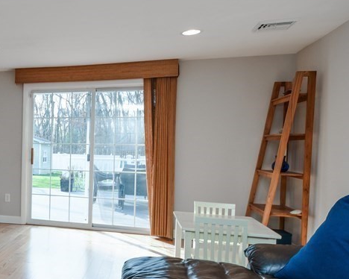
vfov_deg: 40.1
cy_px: 124
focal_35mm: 37
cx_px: -15
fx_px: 382
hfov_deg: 41.4
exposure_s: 1/40
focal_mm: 12
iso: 200
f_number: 6.3
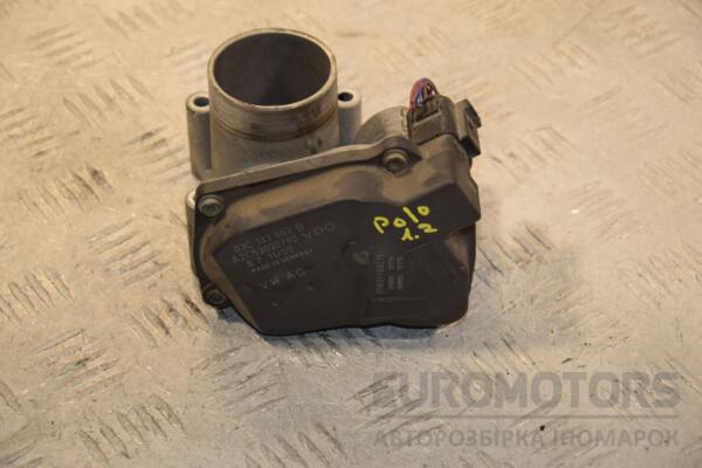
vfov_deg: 11.4
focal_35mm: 120
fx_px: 2340
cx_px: 351
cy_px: 234
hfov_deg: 17.1
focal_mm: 80
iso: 800
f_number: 6.3
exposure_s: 1/200
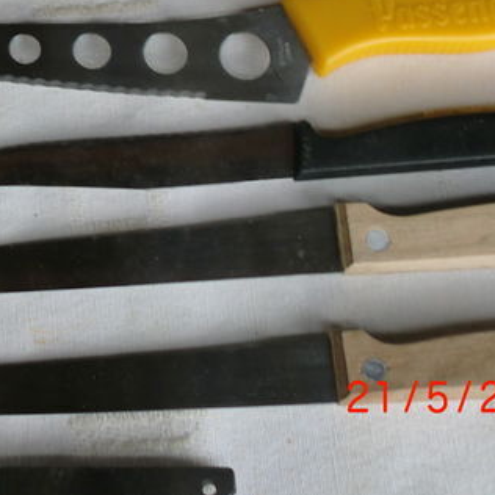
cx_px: -99
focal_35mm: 98
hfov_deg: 17.0
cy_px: -72
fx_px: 1585
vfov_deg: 17.1
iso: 64
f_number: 3.1
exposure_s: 1/80
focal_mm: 6.3
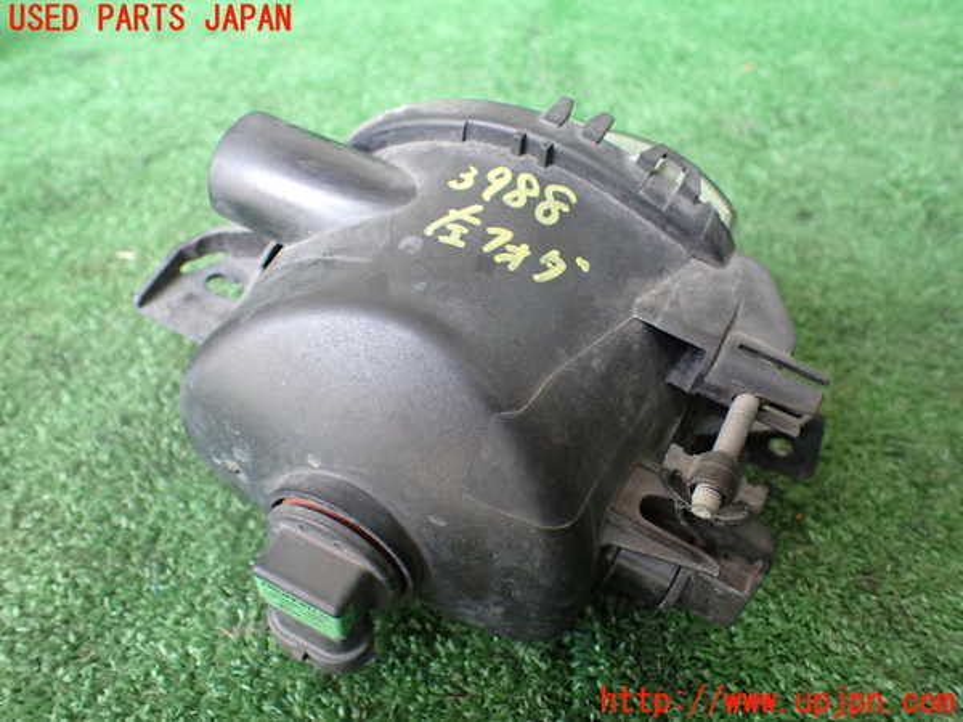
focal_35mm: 30
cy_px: 361
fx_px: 835
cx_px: 482
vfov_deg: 46.8
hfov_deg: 60.0
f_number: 2.3
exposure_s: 1/125
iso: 500
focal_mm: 5.4
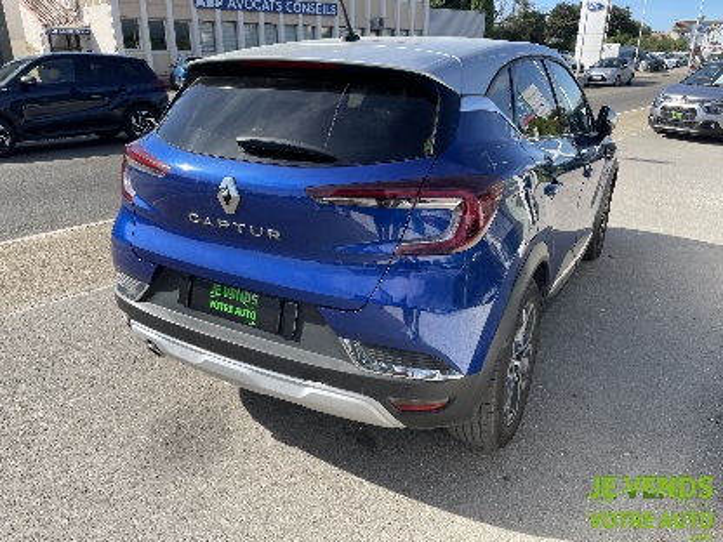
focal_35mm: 26
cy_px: 271
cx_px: 362
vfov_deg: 53.1
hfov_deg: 67.3
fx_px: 543
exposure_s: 1/1335
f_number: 1.6
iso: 32
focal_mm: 4.2
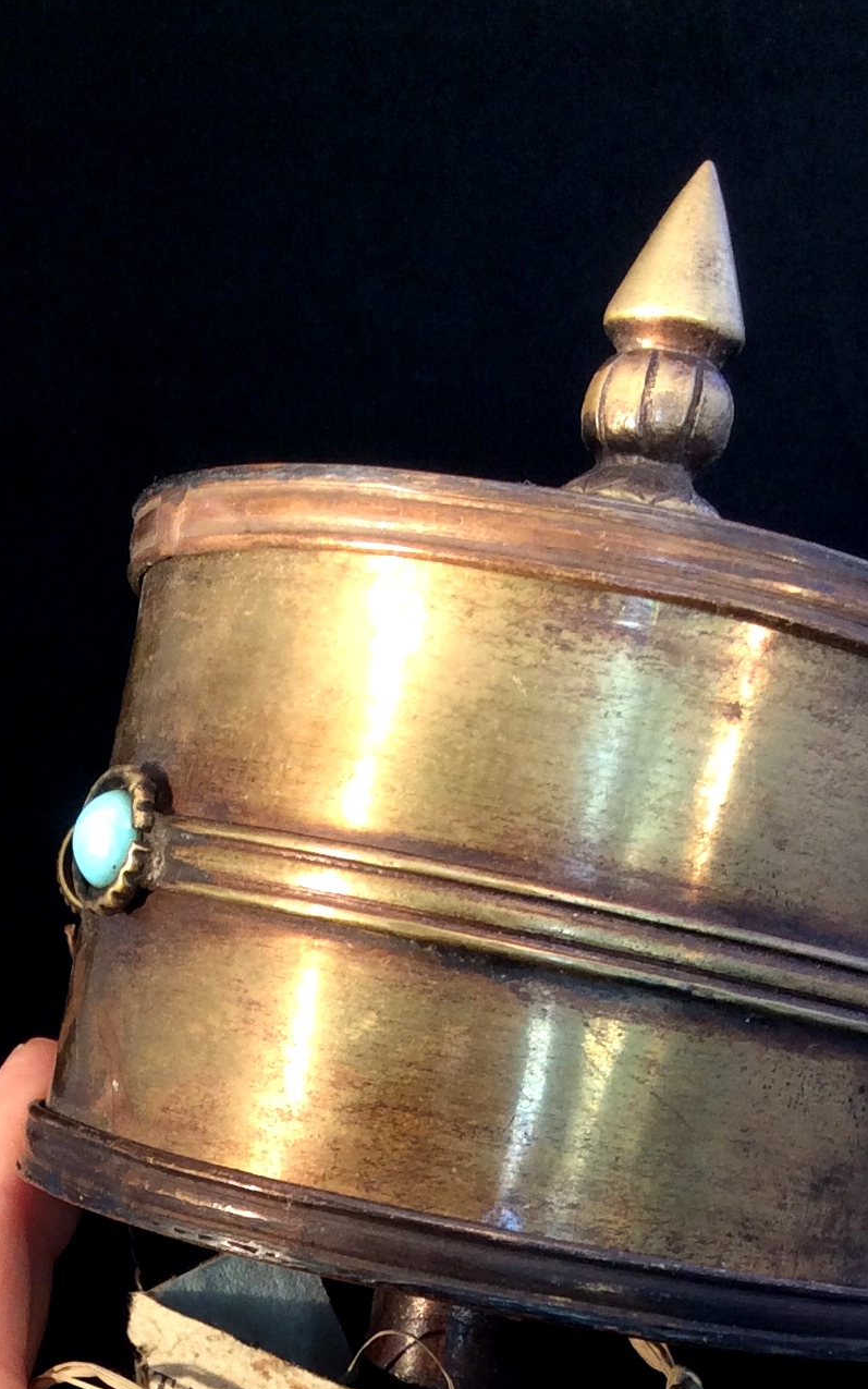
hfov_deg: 18.3
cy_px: 1392
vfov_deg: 27.3
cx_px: 425
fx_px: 2687
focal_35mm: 71
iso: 40
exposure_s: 1/60
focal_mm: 3.3
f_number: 2.4
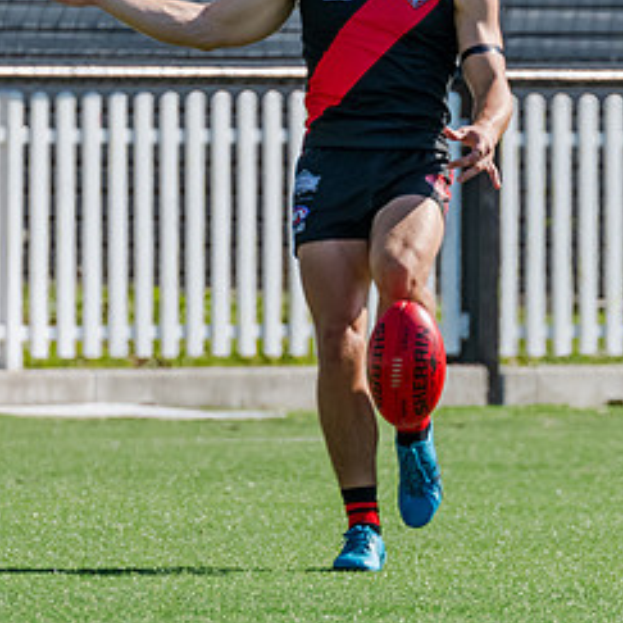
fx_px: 23090
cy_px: 169
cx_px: 446
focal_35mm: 1134
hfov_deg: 1.5
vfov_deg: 1.5
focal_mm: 380
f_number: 9
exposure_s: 1/1600
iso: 800
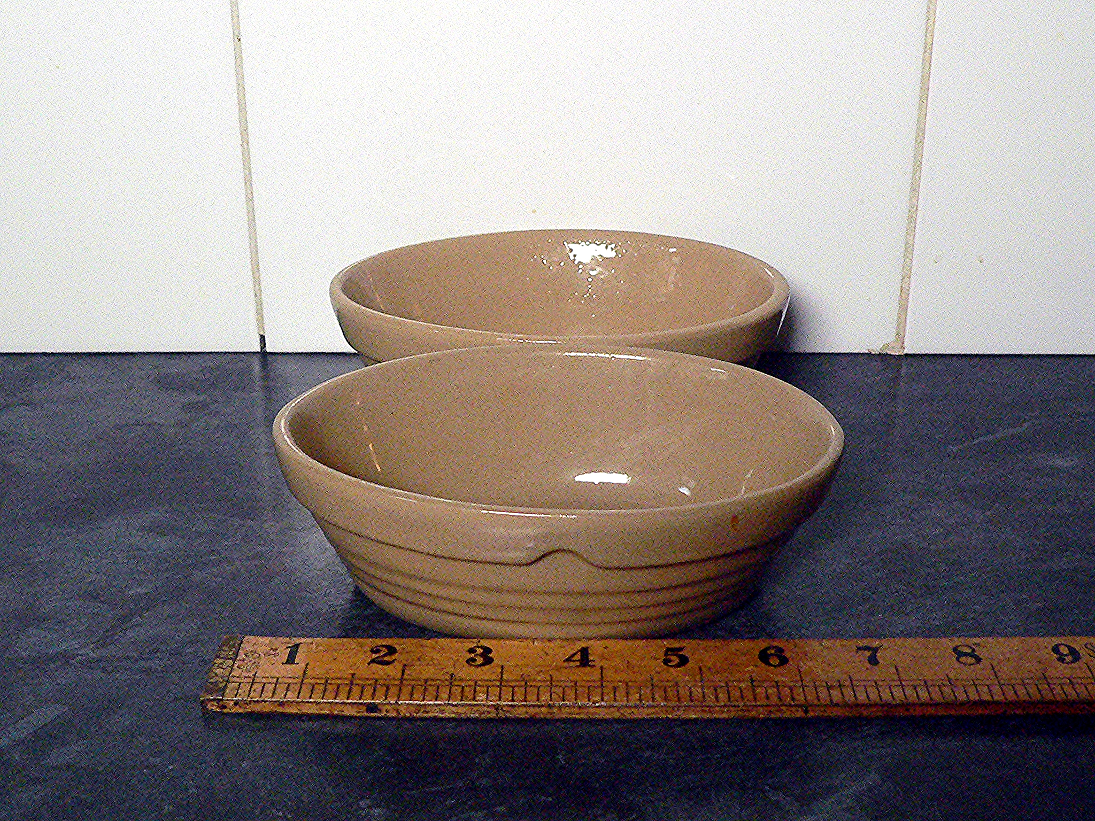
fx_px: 1139
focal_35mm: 36
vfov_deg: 39.7
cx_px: 548
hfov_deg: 51.4
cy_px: 410
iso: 400
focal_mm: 6
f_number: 2.8
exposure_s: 1/80
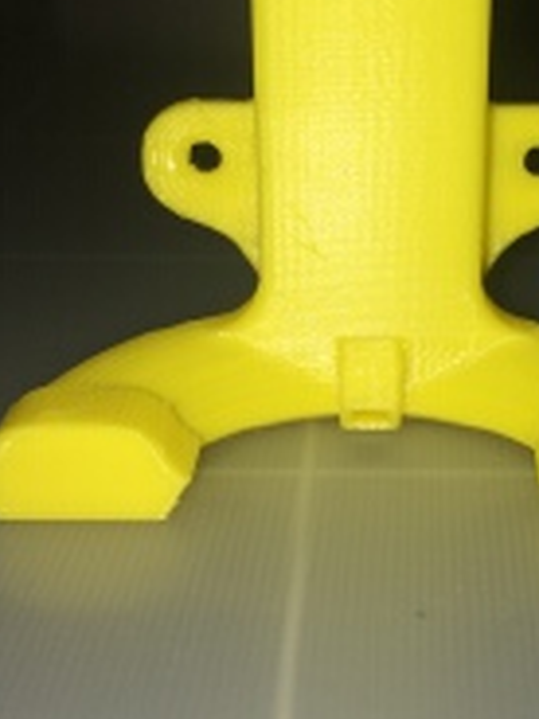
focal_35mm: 63
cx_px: 387
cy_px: 281
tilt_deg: -20.1
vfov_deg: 30.6
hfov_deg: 23.1
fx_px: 1308
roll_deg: -0.5
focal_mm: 4.15
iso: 32
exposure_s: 1/402
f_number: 2.2
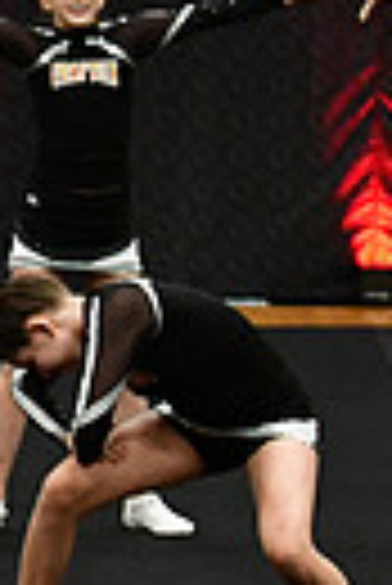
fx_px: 7607
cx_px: -879
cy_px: 218
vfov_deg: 4.4
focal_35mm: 467
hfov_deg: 2.9
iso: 4000
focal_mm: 70
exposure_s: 1/500
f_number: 3.5
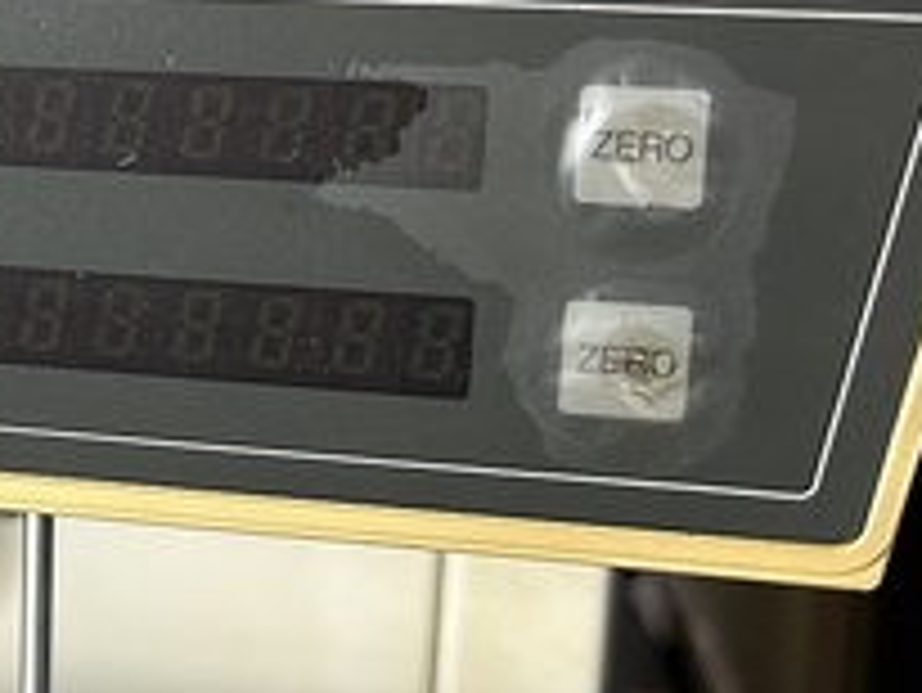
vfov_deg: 18.0
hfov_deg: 21.3
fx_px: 2159
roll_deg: +1.0
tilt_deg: -9.6
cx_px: -355
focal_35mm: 81
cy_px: 86
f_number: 1.5
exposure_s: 1/114
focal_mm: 5.7
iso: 125
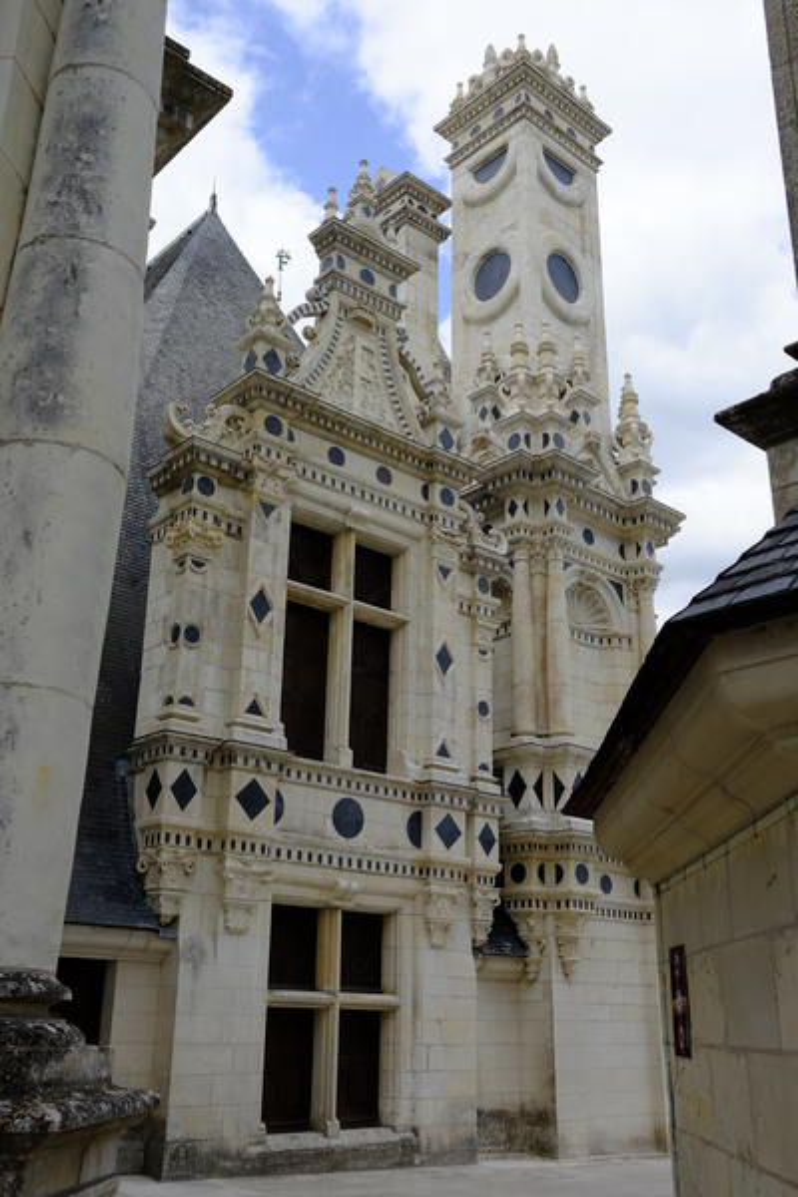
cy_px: 598
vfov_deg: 54.4
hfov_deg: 37.9
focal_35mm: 35
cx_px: 399
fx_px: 1164
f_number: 11
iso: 400
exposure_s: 1/240
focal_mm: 23
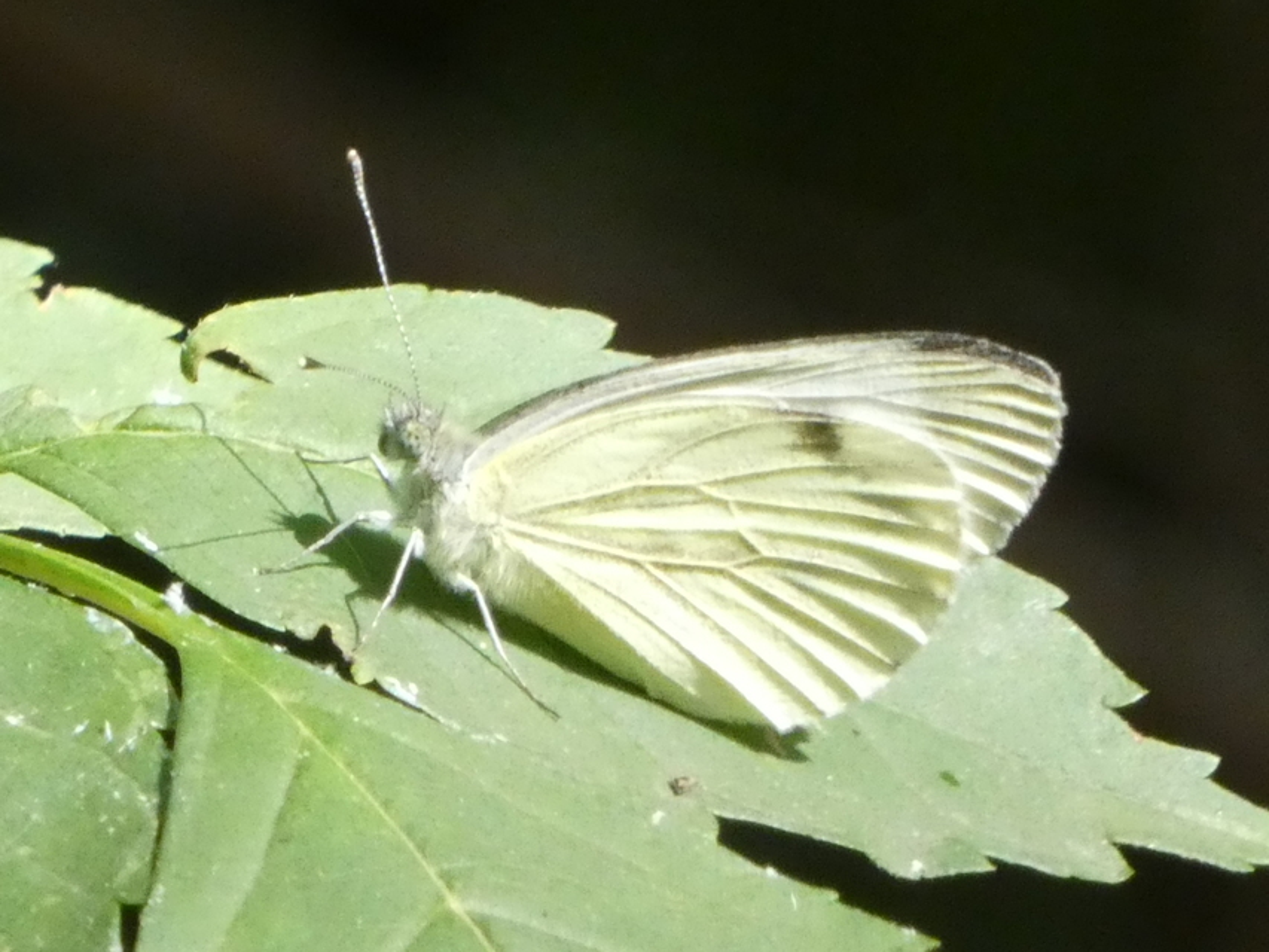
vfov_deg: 2.3
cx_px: 634
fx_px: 23539
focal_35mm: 642
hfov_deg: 3.1
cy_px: 476
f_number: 5.6
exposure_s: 1/100
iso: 800
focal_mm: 115
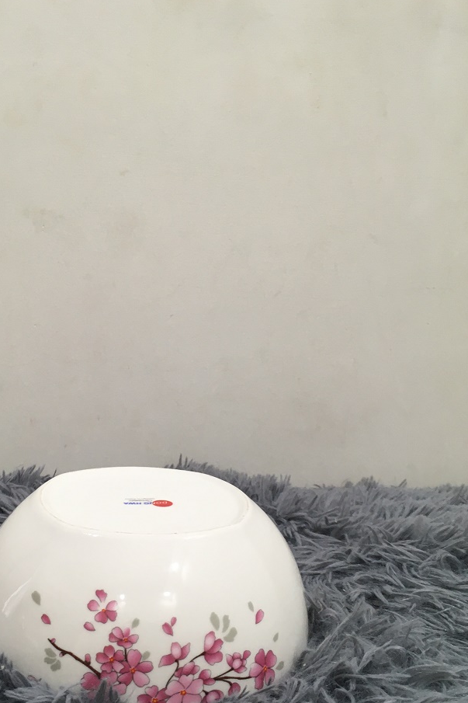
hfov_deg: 33.1
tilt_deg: -13.2
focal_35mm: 40
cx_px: 160
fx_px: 780
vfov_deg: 48.1
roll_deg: -0.3
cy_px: 431
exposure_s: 1/33
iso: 64
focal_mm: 4.15
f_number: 2.2
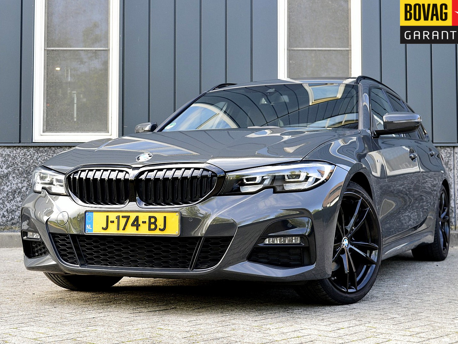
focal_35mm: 62
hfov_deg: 31.2
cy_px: 172
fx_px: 820
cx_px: 229
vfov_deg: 23.7
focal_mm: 38
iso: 400
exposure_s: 1/80
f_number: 8
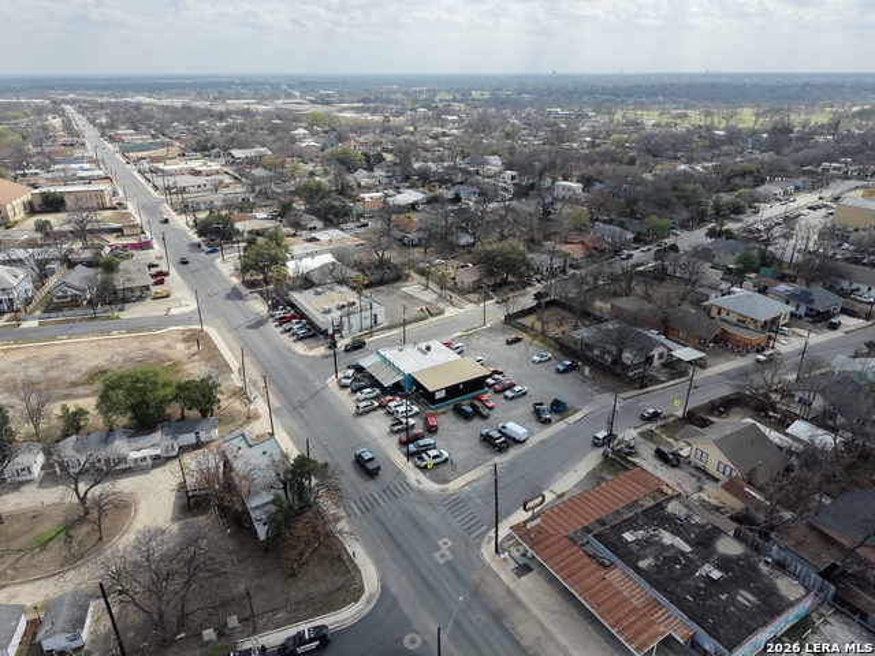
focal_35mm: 24
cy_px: 328
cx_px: 438
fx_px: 607
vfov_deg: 56.8
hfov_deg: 71.6
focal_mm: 8.67
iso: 400
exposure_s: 1/6400
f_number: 1.8
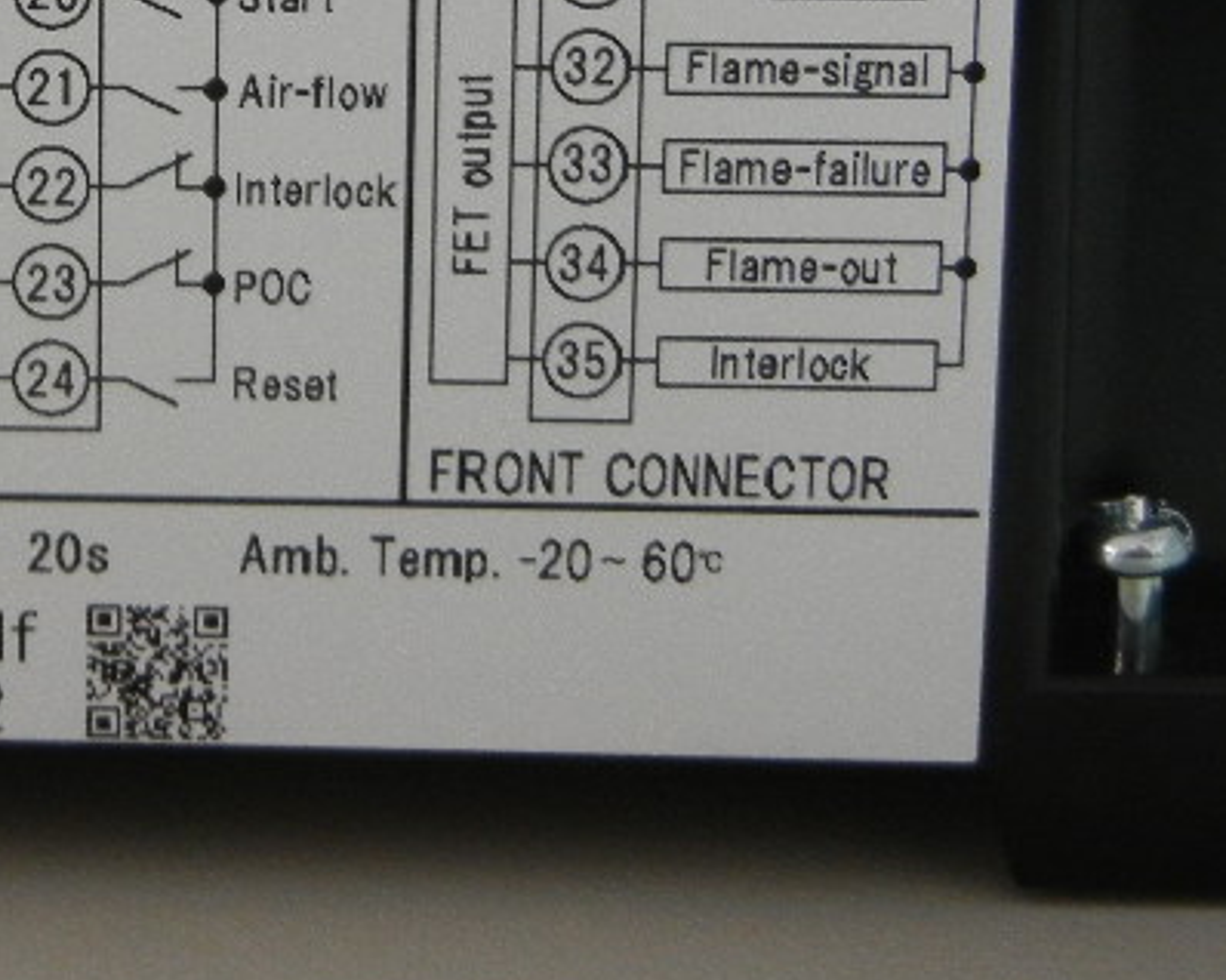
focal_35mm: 113
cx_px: -12
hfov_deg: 16.6
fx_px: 4098
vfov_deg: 13.3
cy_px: -114
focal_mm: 8.1
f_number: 3.8
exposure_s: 1/15.2
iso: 400
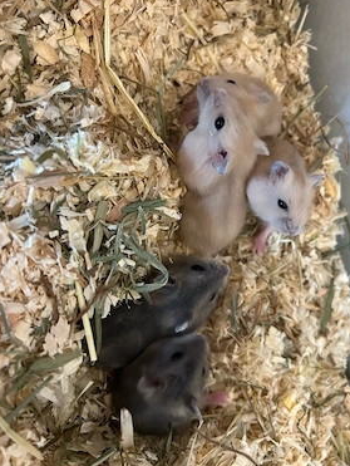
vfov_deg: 63.4
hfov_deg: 49.8
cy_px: 226
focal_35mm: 28
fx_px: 377
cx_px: 184
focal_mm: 5.7
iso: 500
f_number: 1.5
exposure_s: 1/33
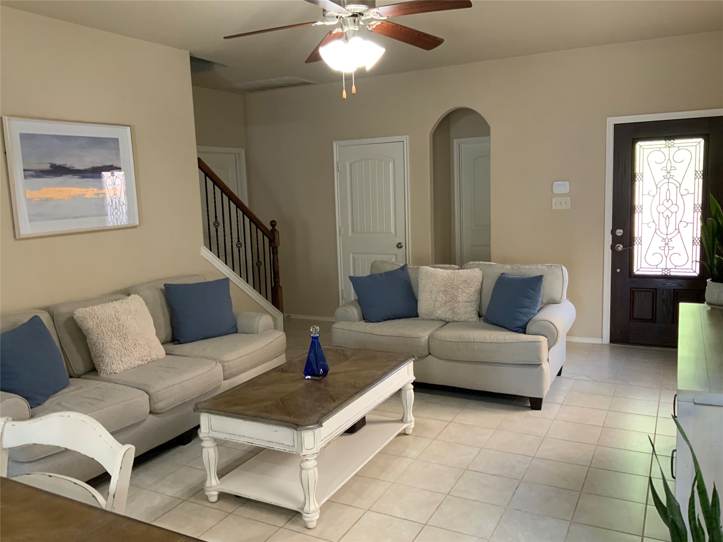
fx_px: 606
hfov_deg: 61.7
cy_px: 271
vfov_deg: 48.2
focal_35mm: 29
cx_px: 362
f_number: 1.8
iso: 160
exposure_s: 1/60
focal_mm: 3
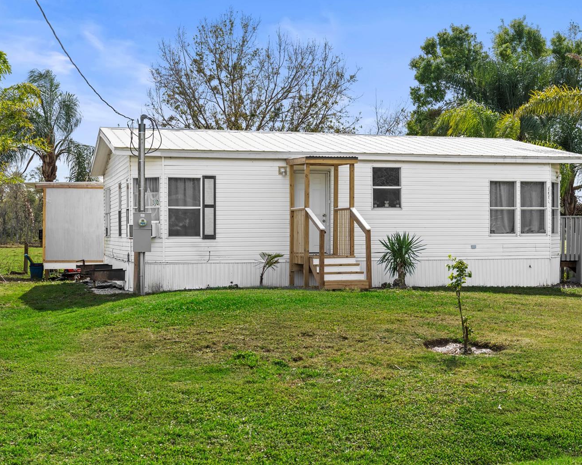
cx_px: 341
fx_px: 930
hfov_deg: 34.7
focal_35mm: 54
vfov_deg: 28.1
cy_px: 229
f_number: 7.1
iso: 50
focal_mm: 47
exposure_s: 1/30
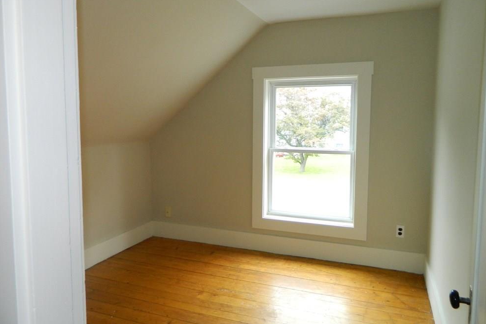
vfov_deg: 47.9
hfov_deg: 67.4
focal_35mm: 27
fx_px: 364
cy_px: 155
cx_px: 243
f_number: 3.1
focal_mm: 4.5
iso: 200
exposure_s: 1/30
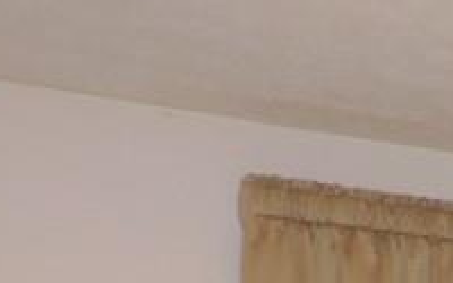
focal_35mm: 130
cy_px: 761
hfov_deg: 13.8
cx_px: 879
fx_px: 1605
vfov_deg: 8.8
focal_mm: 4.3
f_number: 3
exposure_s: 1/30
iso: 200
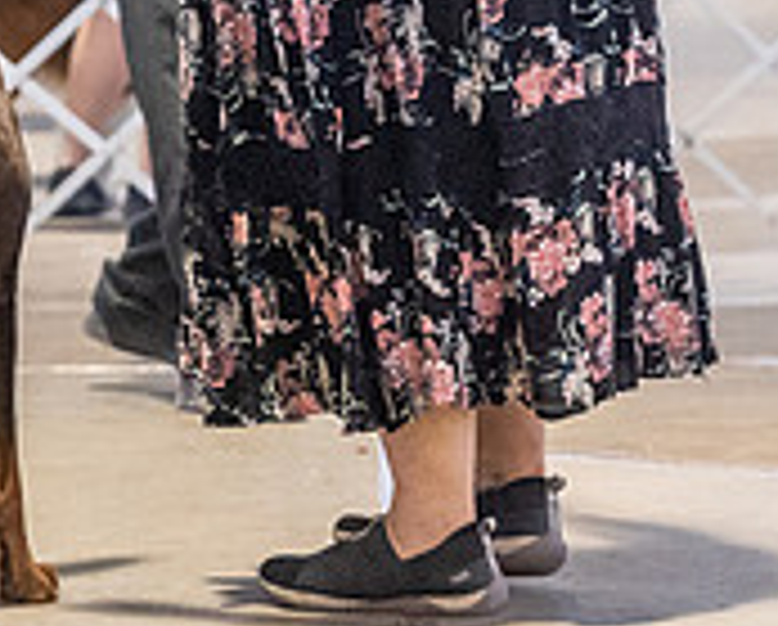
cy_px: -293
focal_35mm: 307
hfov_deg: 6.2
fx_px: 7081
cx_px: -205
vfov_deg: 5.0
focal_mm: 84
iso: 6400
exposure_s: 1/320
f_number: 3.5
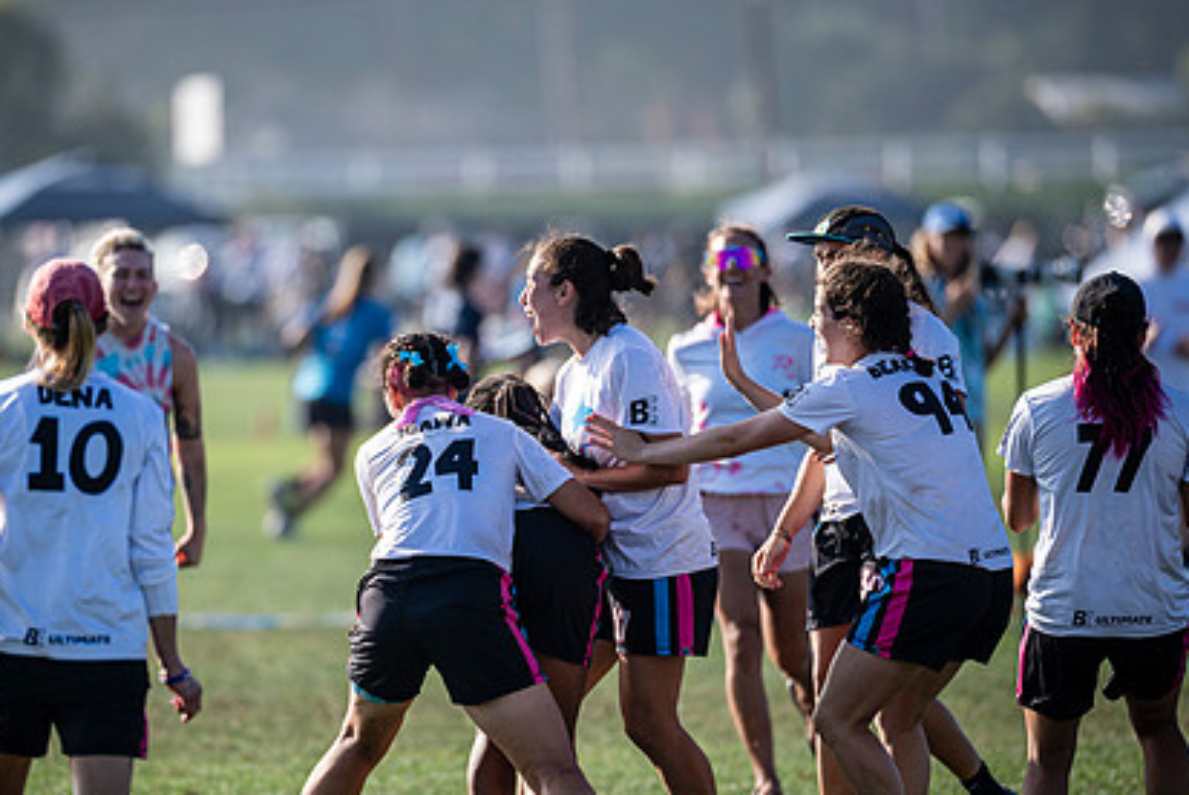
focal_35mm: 421
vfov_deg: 3.3
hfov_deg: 4.9
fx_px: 13914
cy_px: 497
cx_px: 498
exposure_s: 1/2500
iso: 250
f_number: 3.2
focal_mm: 300
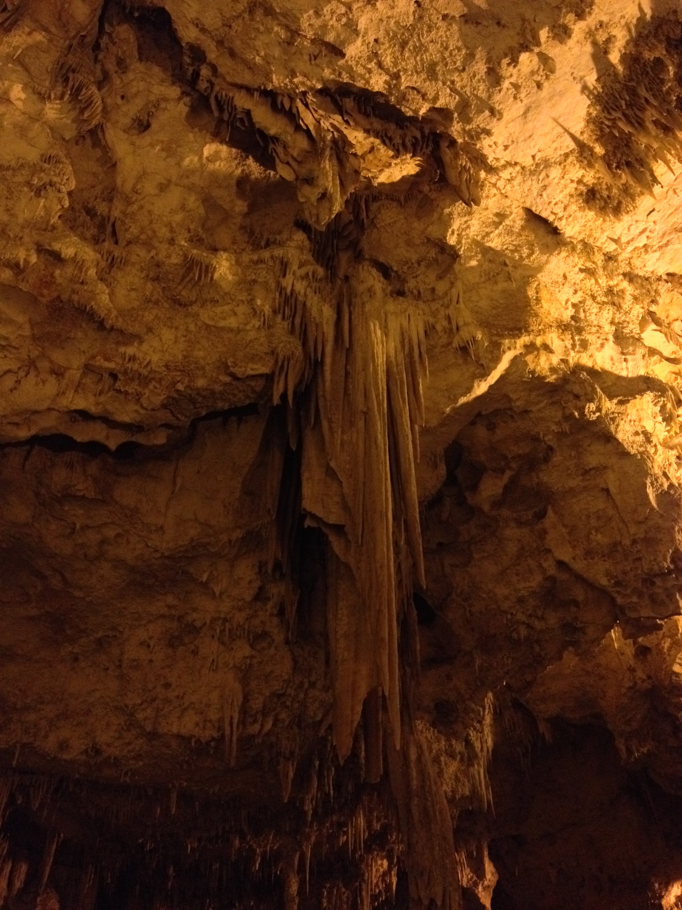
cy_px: 455
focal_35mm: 35
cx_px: 341
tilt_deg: +45.9
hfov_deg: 40.7
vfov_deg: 52.6
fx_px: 919
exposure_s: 1/17
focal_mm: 4.28
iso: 800
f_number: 2.4
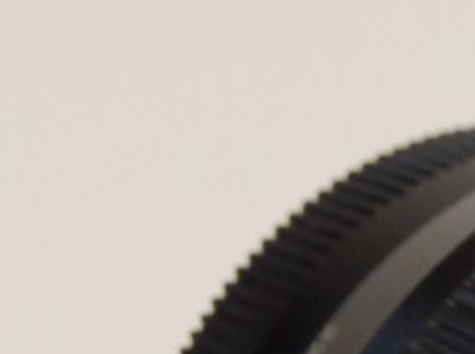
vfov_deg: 3.4
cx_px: 1036
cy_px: 764
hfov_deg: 4.6
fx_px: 5837
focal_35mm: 426
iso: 800
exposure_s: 1/40
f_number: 10
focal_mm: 42
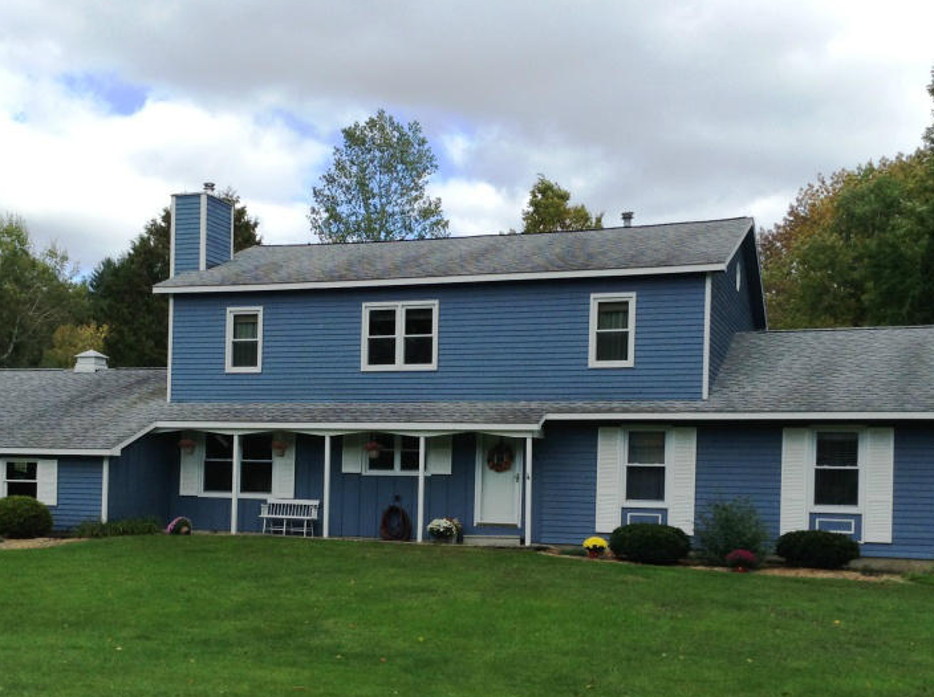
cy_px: 470
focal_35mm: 48
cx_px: 399
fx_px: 1293
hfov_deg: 39.6
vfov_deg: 30.0
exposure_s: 1/623
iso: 32
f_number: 2.4
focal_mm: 3.3
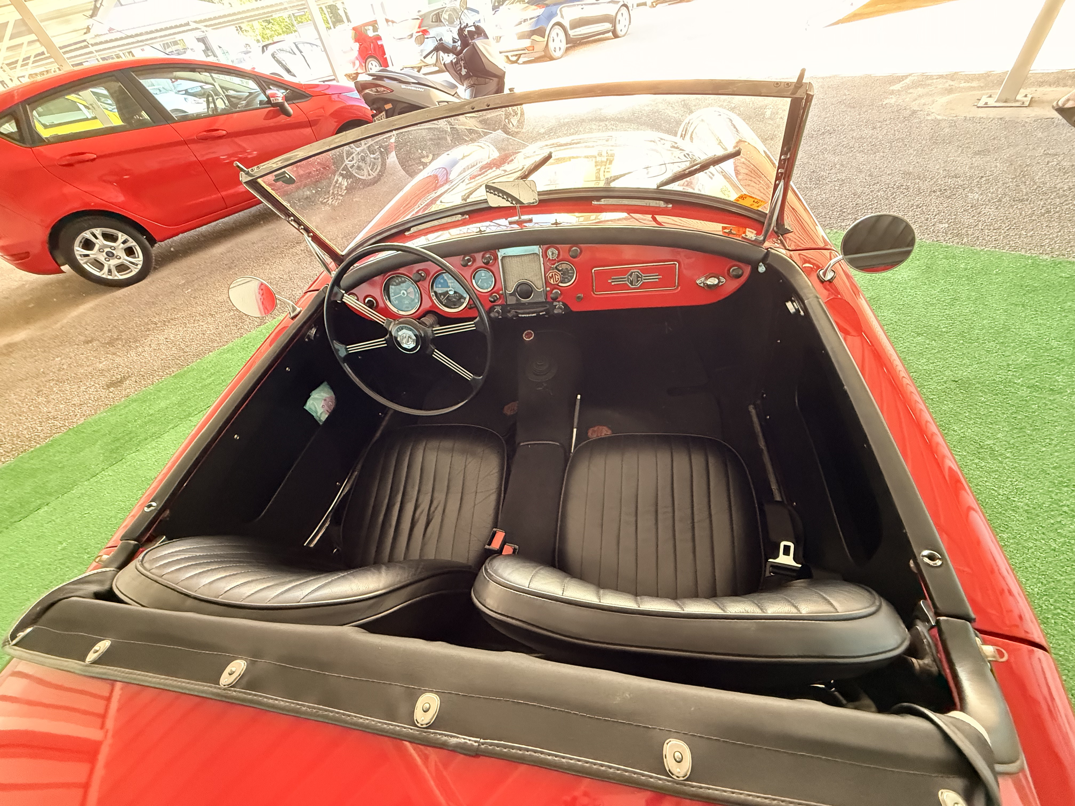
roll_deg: +12.3
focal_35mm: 14
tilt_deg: -43.7
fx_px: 435
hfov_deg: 102.1
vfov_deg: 85.7
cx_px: 538
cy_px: 403
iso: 1000
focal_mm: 2.22
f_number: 2.2
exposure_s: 1/60
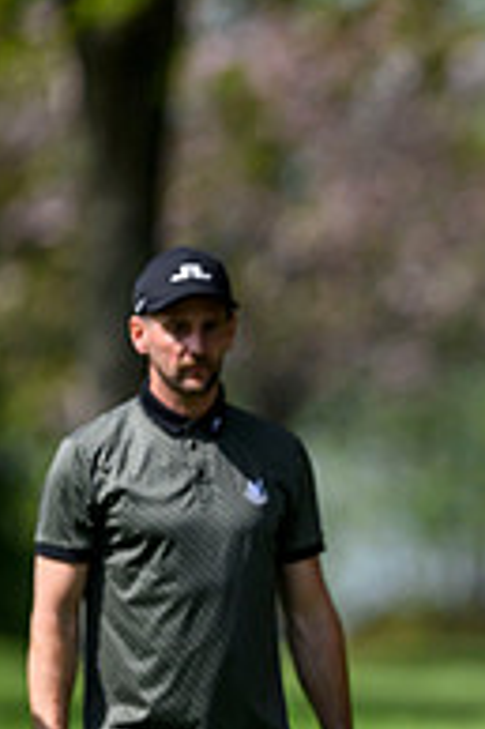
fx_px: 24190
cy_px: 678
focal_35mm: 1195
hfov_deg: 1.1
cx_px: 1015
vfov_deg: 1.7
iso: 500
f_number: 3.5
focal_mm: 400
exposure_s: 1/5000
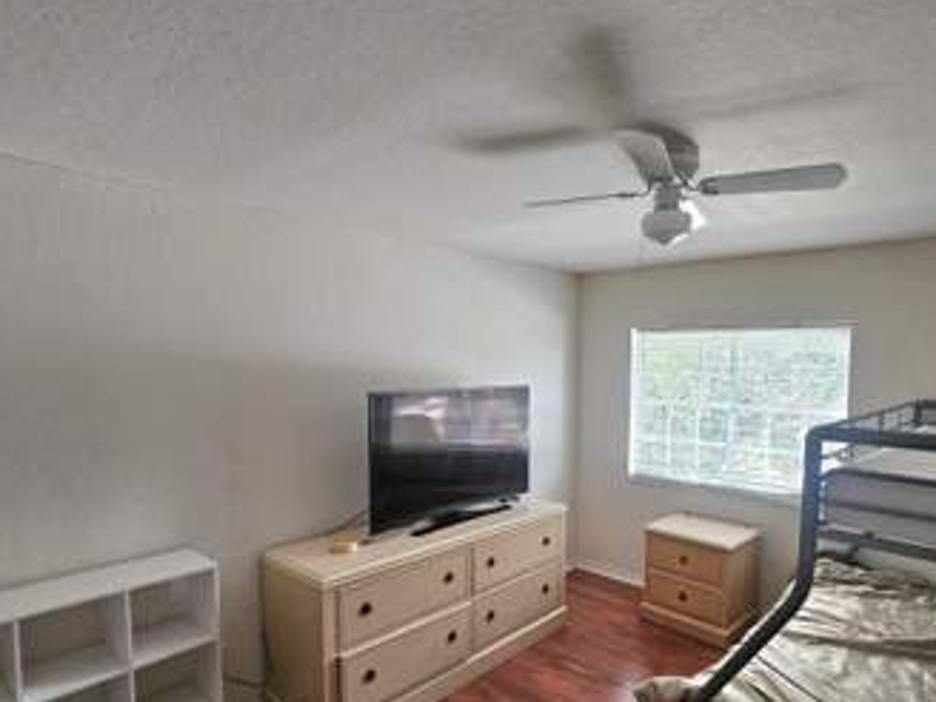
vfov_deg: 68.3
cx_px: 517
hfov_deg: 84.4
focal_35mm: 19
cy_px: 407
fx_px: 514
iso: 320
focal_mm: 2.2
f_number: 2.2
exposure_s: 1/101
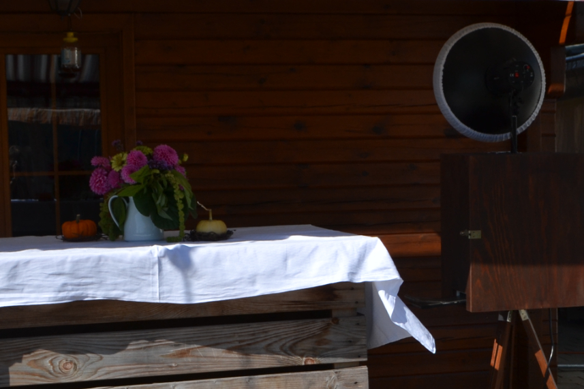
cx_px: 447
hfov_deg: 23.4
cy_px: 269
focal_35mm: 86
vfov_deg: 15.8
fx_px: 1395
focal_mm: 24
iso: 100
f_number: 9
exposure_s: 1/320
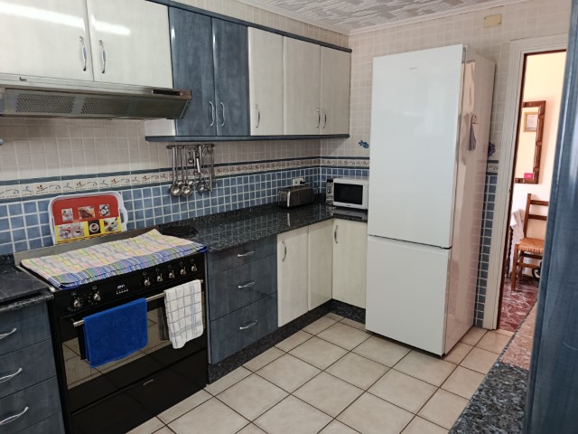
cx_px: 289
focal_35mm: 24
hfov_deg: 71.6
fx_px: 401
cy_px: 217
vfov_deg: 56.8
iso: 700
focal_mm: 5.24
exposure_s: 1/50
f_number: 1.7
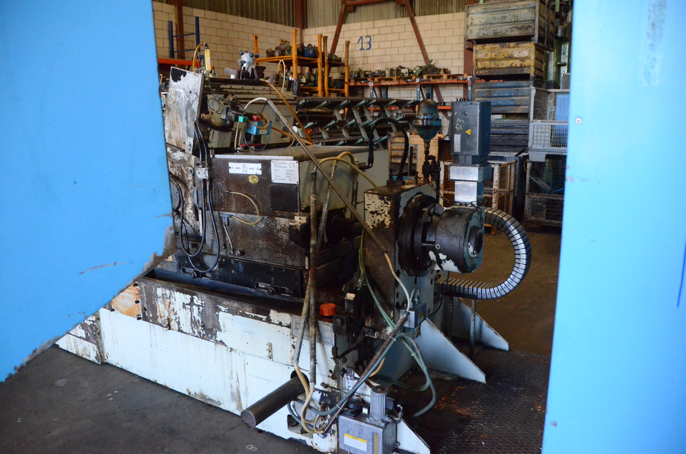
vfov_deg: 47.7
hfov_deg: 67.5
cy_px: 227
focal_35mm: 27
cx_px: 343
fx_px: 513
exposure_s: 1/500
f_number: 3.5
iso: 6400
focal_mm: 18
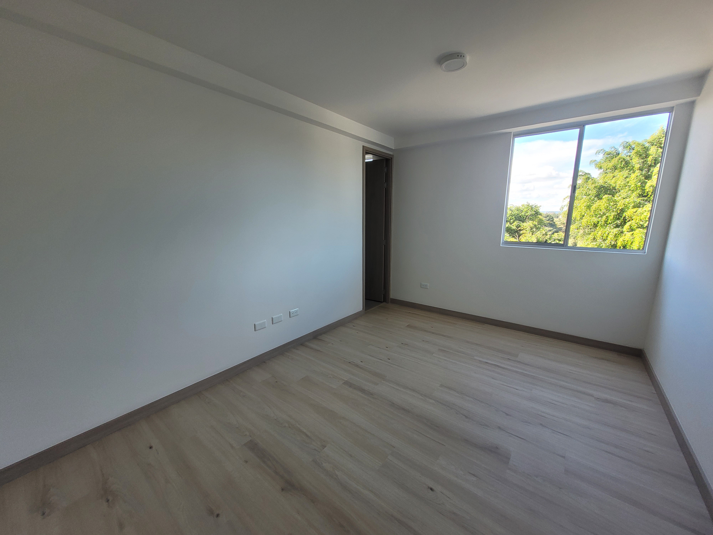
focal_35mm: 13
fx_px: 268
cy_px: 268
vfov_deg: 89.9
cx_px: 356
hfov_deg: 106.2
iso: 64
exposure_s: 1/120
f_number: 2.2
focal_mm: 1.74
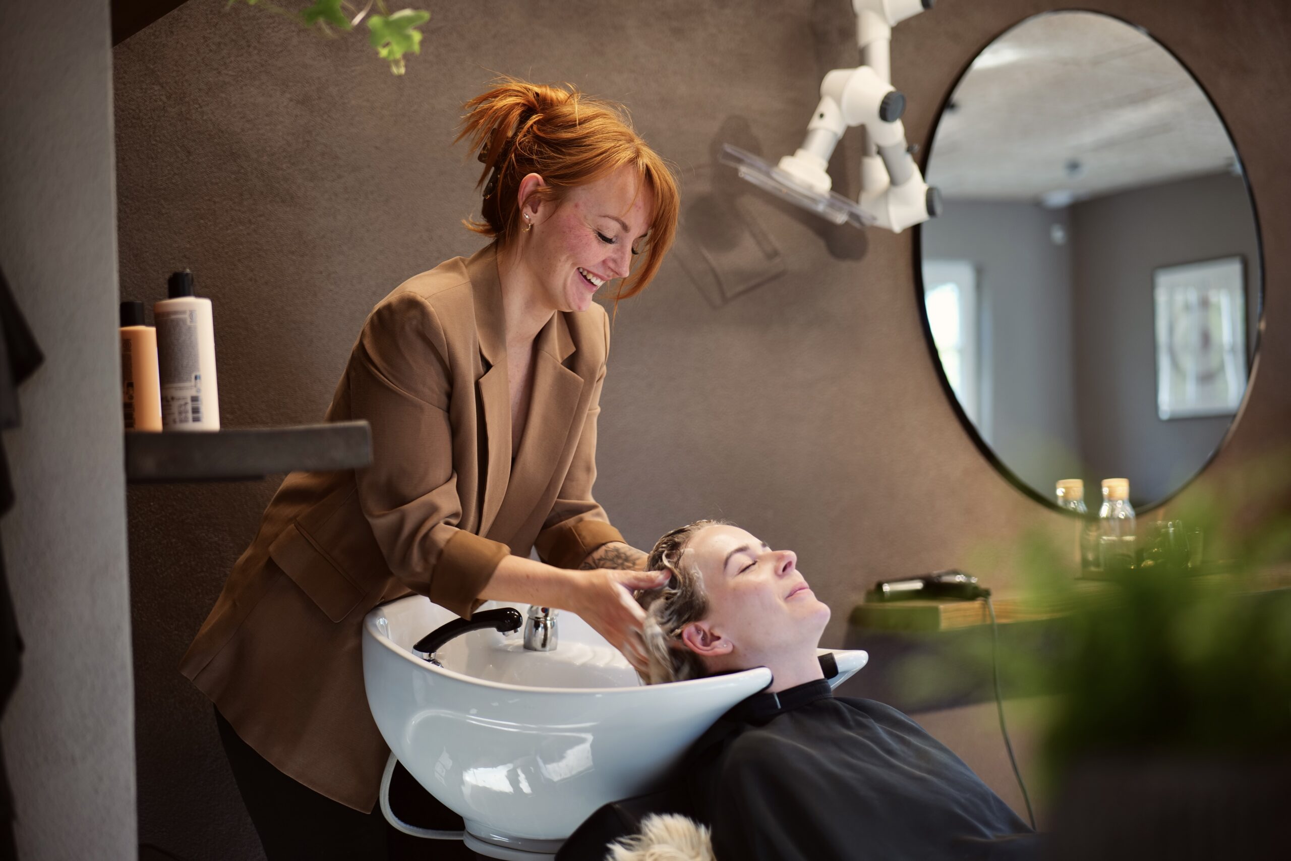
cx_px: 646
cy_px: 430
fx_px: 1793
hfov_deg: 39.6
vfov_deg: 27.0
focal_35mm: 50
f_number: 1.8
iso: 125
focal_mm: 50
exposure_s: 1/60
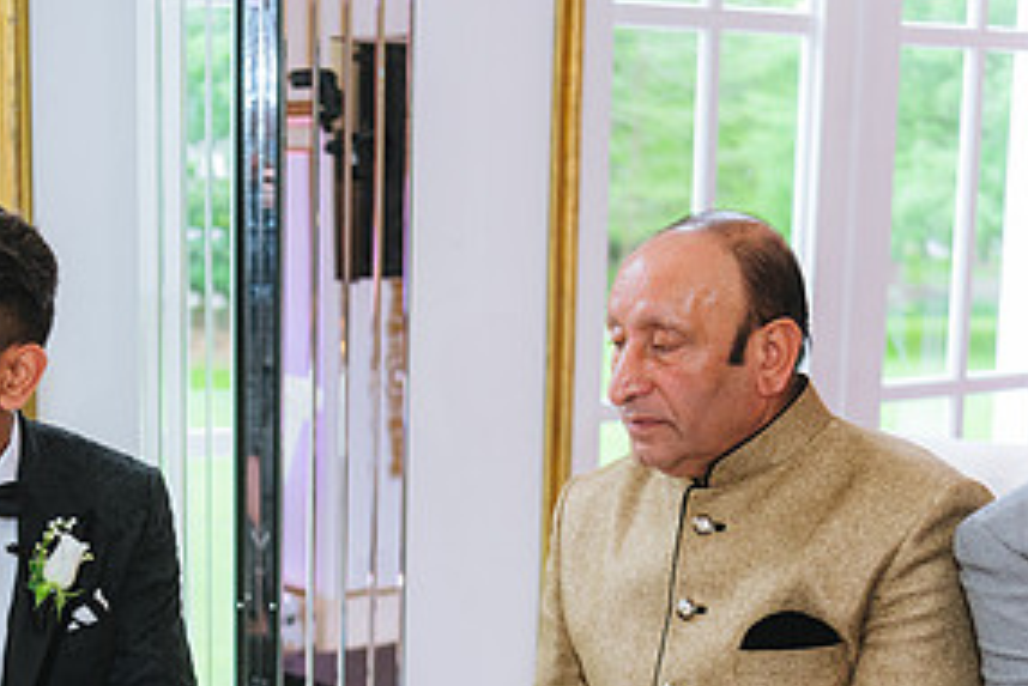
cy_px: 634
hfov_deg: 25.3
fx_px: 2200
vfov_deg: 17.4
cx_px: 65
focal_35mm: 77
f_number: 2.8
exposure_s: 1/200
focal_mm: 38
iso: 800
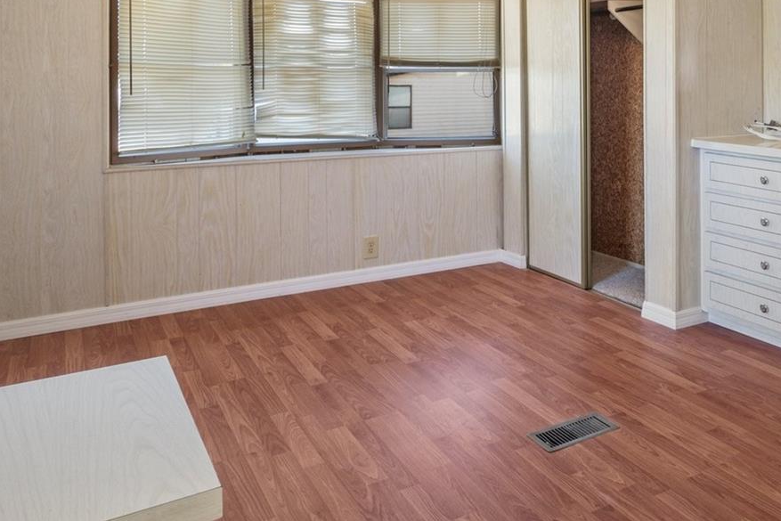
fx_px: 673
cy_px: 85
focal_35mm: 31
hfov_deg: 58.1
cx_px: 555
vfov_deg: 40.1
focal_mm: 17
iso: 320
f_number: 8
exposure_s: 2
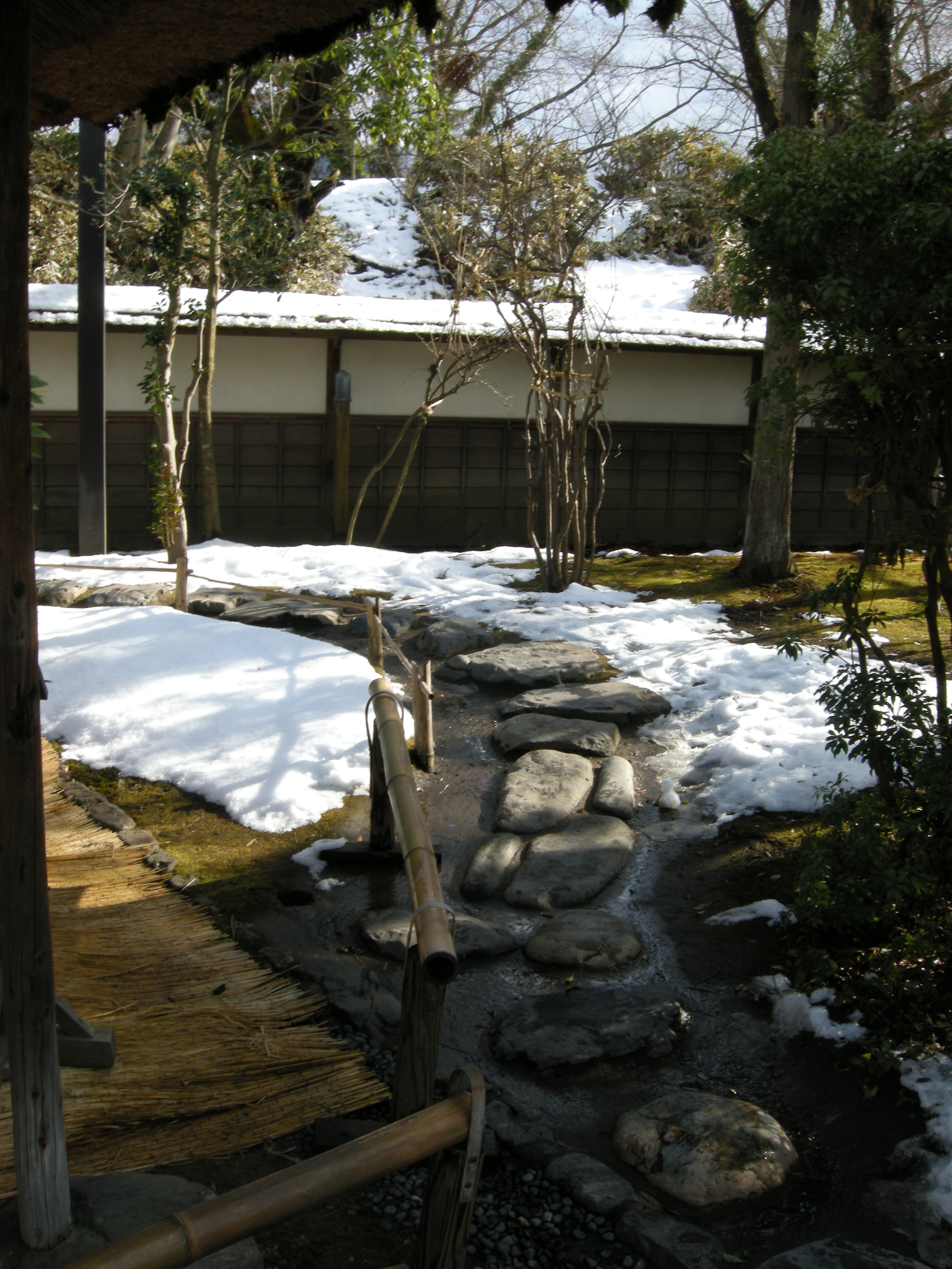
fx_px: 1283
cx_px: 476
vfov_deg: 52.6
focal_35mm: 35
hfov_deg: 40.7
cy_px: 634
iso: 64
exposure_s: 1/49.6
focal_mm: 7.5
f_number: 7.6
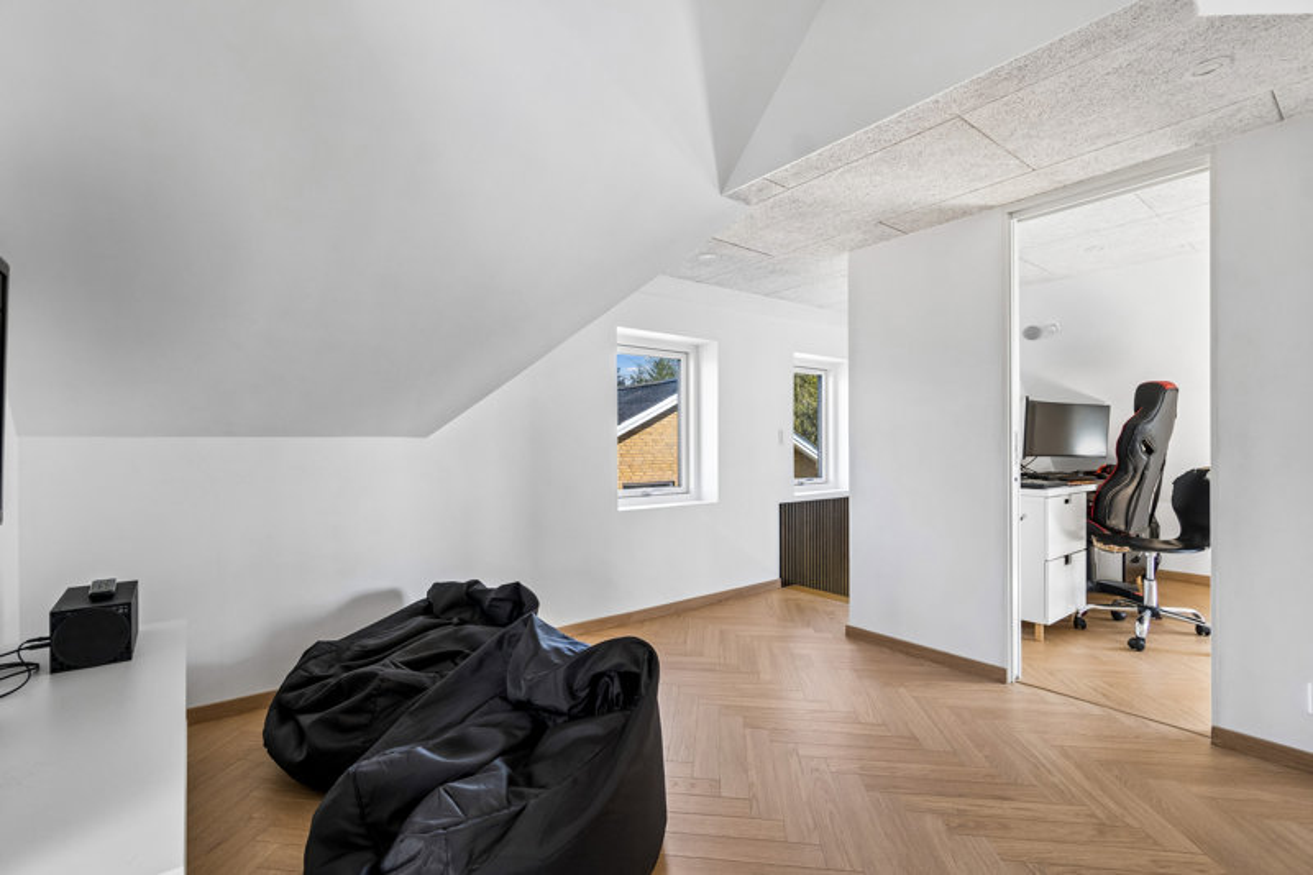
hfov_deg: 100.4
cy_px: 438
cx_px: 656
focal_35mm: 15
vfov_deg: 77.3
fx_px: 547
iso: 200
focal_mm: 10
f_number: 8
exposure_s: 1/25
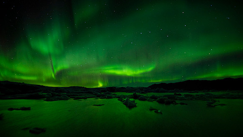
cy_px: 81
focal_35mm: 15
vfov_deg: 71.1
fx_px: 94
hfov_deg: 104.3
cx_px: 122
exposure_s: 5
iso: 800
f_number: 2.8
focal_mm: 14
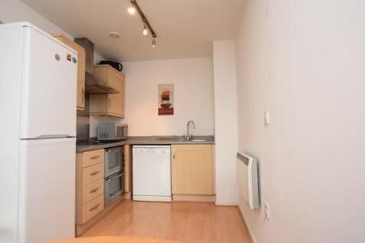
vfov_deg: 63.2
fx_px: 198
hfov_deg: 85.4
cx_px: 182
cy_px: 122
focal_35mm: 20
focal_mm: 13
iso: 800
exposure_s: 1/125
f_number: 5.6
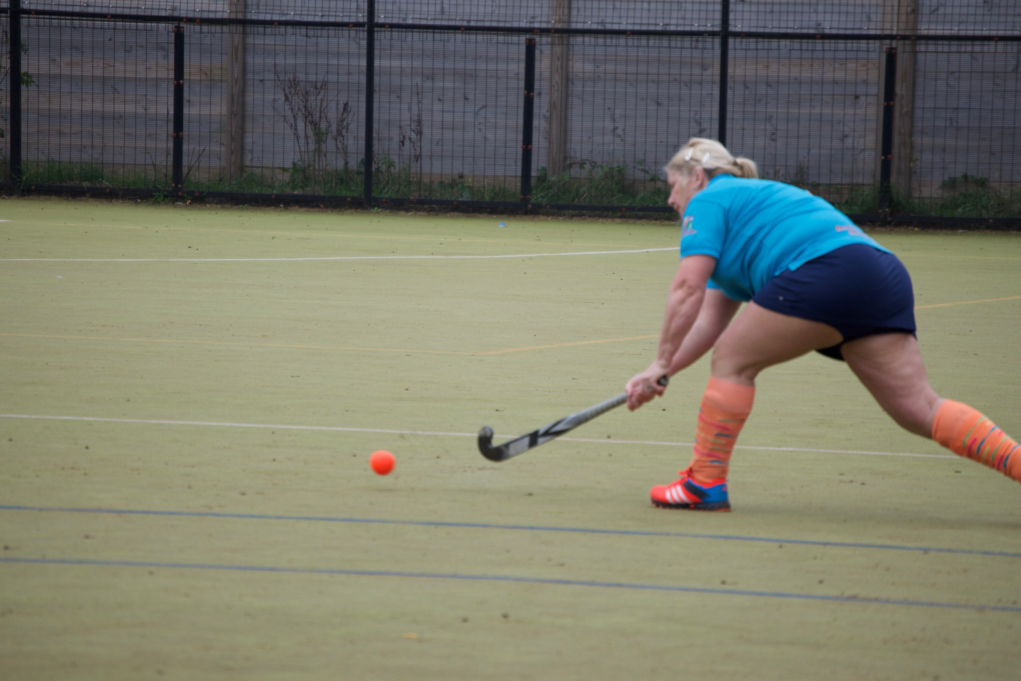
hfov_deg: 6.9
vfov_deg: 4.6
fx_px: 8508
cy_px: 340
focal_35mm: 300
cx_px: 510
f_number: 5.6
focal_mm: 200
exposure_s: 1/1000
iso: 720
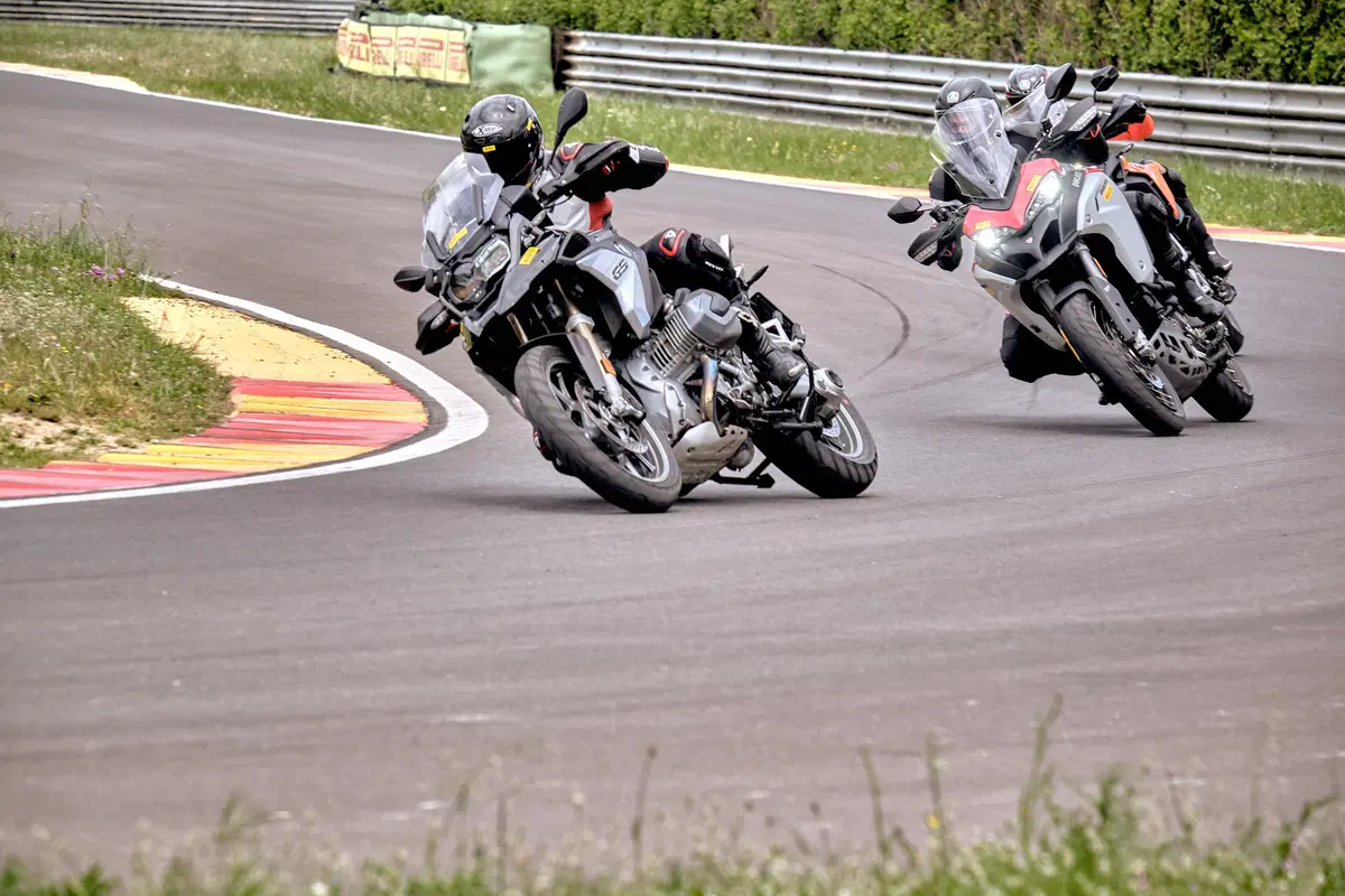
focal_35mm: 259
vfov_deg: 5.3
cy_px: 448
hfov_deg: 8.0
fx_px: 9676
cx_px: 672
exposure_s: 1/1250
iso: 640
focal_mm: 172.4
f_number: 8
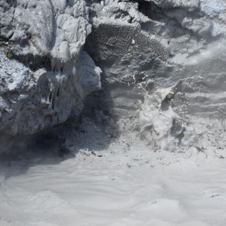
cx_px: 154
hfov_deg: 5.5
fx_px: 2349
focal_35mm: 318
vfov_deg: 5.5
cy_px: 113
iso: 200
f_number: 5.6
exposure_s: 1/640
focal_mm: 150
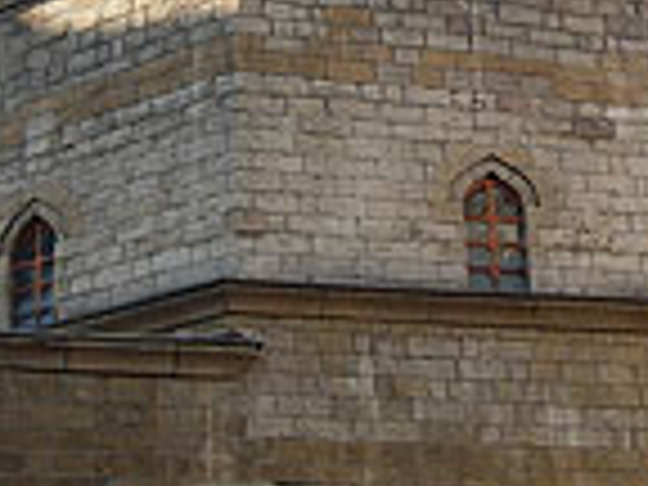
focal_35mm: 119
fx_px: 2228
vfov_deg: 12.5
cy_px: 256
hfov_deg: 16.4
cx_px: 504
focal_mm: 7.8
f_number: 2.8
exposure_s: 1/703
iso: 79
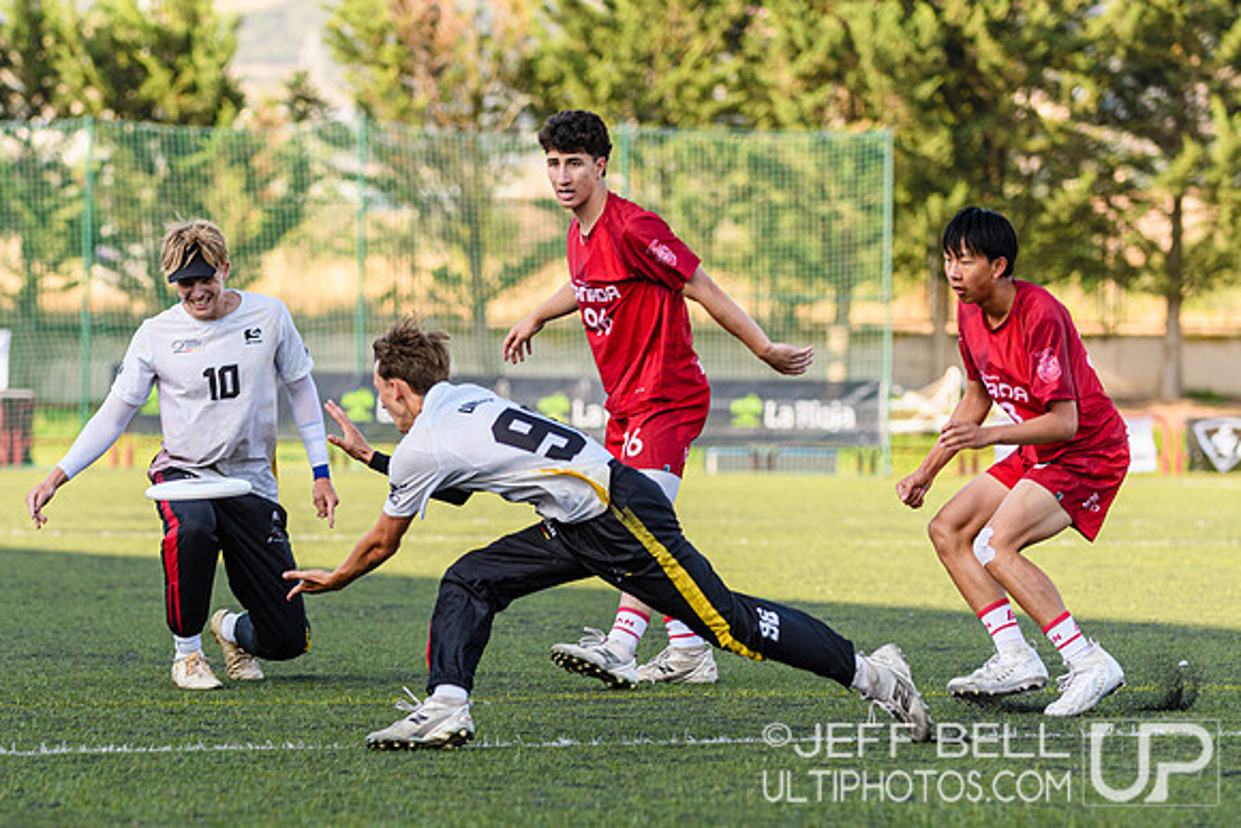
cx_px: 466
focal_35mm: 217
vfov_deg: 6.3
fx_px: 7491
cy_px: 517
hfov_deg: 9.5
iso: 320
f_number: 3.2
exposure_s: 1/1250
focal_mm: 116
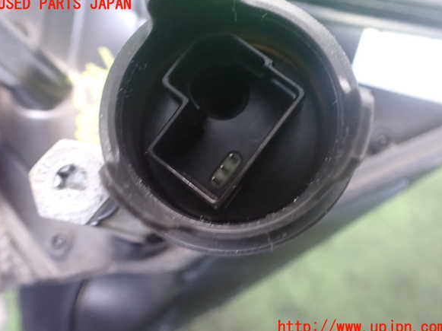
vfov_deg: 45.4
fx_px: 396
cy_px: 166
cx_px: 221
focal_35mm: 31
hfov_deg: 58.4
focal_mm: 5.4
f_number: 2.3
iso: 1250
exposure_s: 1/30
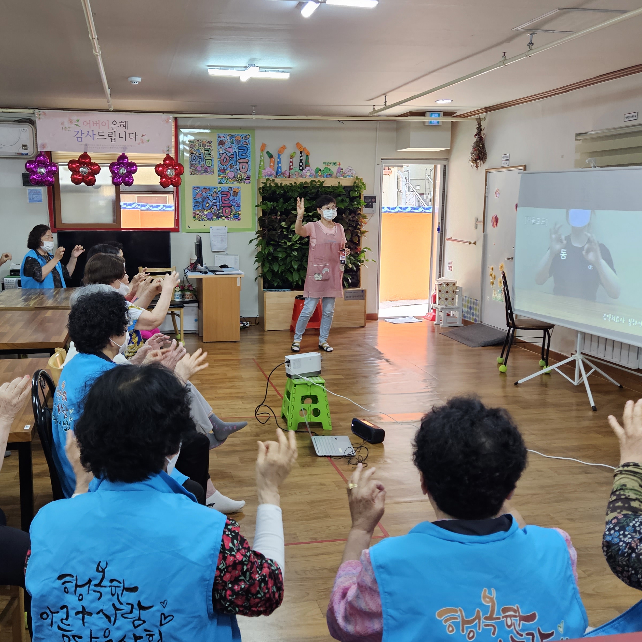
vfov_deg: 48.4
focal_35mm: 34
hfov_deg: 48.2
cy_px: 312
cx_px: 265
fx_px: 713
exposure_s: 1/120
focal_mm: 5.4
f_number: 1.8
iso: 160
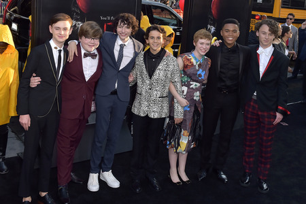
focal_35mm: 31
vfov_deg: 42.3
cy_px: 102
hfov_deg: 60.3
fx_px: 263
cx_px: 153
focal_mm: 31
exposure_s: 1/250
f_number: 6.3
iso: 500
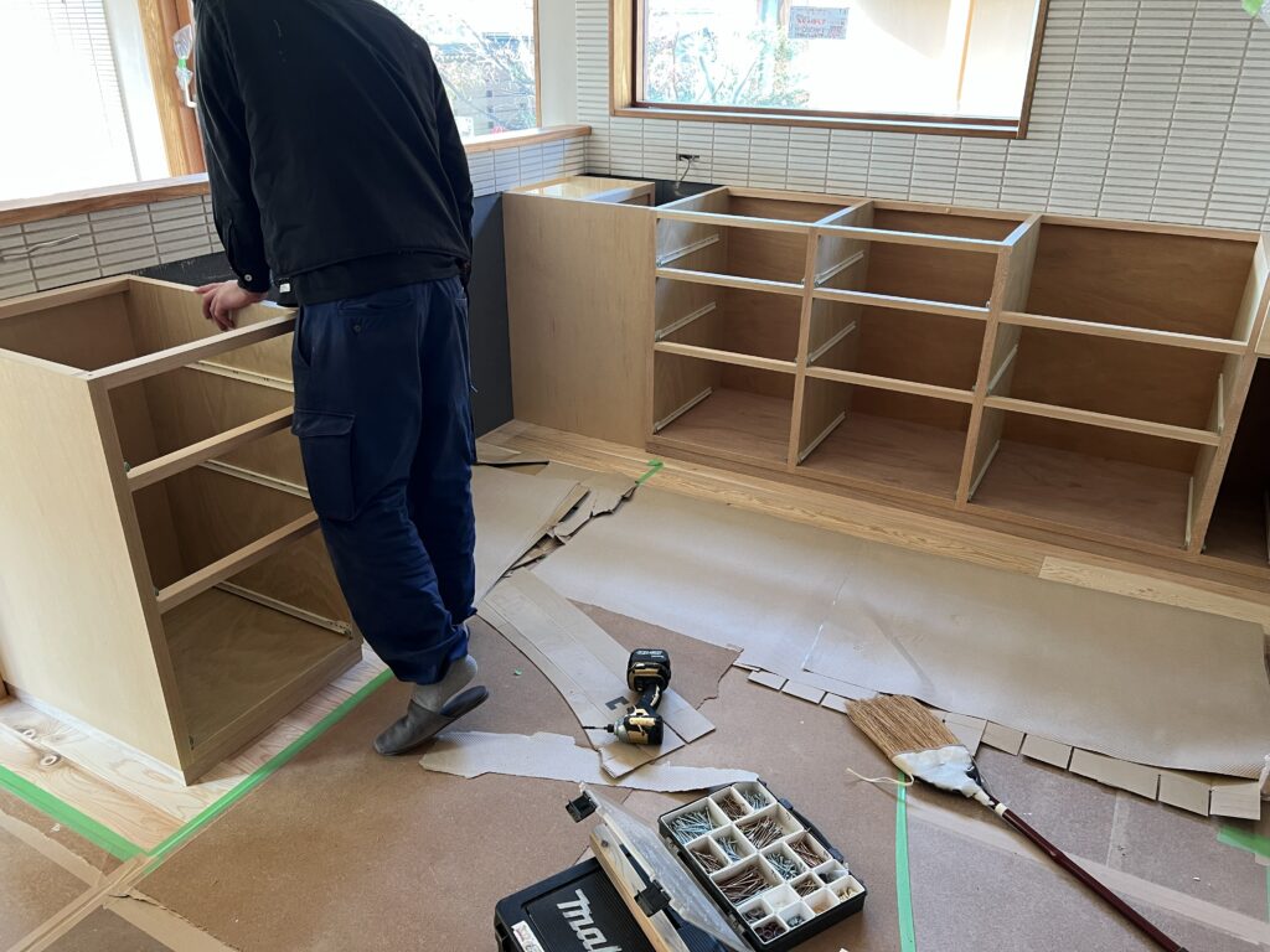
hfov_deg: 67.3
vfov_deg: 53.1
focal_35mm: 26
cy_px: 476
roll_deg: -0.5
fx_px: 954
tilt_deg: -24.9
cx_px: 635
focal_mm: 5.7
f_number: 1.5
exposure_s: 1/60
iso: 125
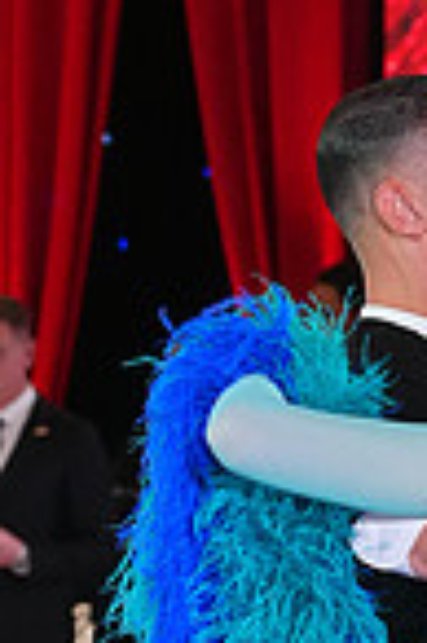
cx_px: 381
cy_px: 815
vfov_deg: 6.3
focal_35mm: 326
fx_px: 5813
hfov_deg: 4.2
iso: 3200
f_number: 5
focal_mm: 82
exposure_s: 1/250
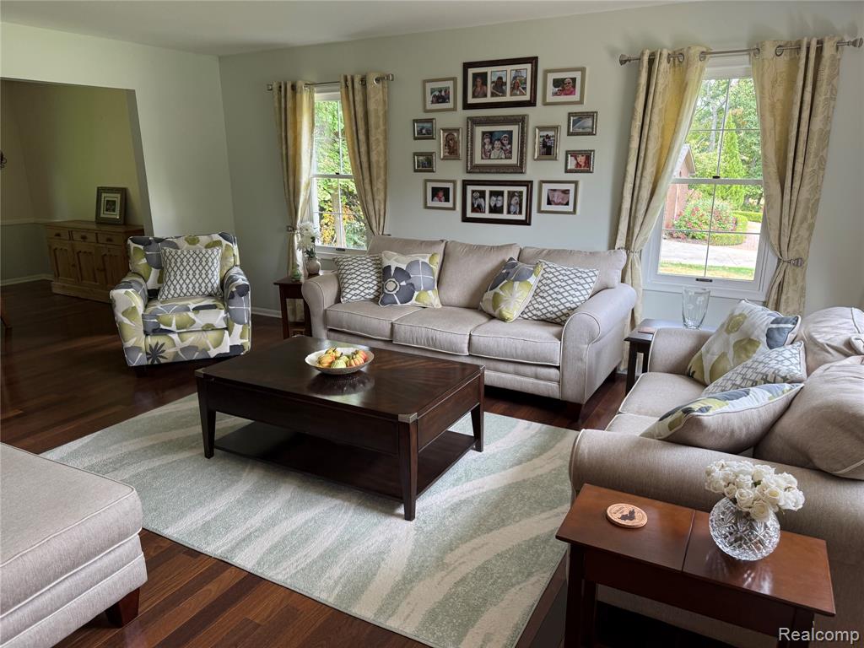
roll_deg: -0.3
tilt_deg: -15.4
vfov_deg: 56.8
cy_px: 324
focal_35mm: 24
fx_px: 599
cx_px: 432
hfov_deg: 71.6
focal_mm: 6.76
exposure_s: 1/120
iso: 125
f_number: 1.78
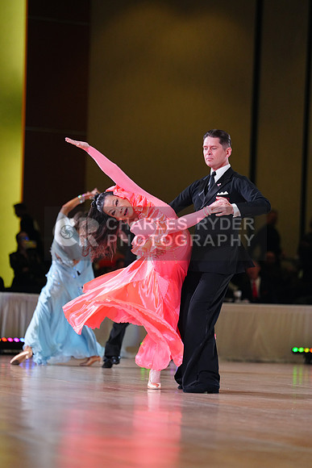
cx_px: 156
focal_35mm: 171
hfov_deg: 8.0
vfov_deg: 12.0
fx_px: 2222
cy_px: 234
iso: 2000
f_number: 2.8
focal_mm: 171
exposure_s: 1/400
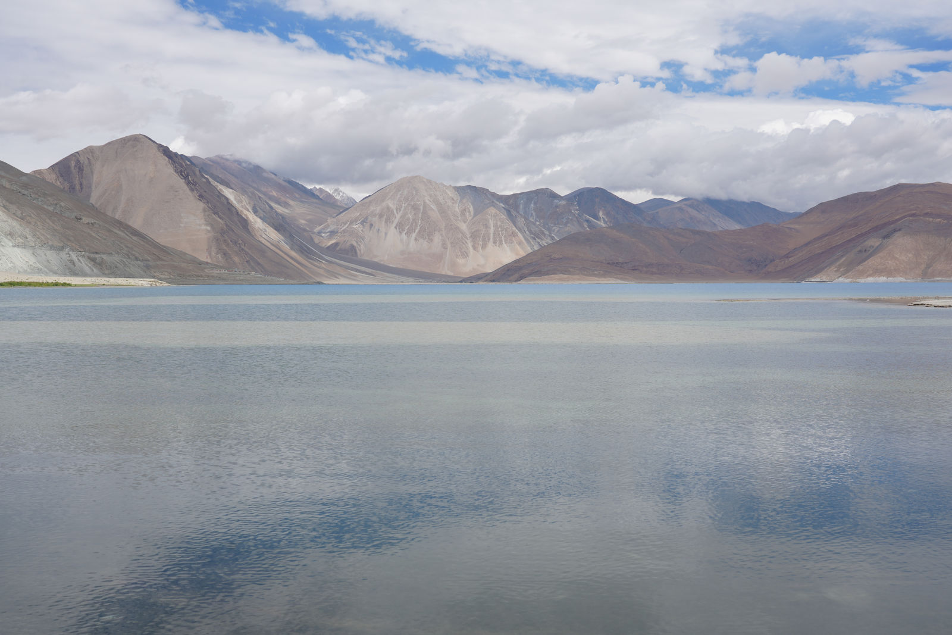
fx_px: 1031
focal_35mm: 39
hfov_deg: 49.5
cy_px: 318
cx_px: 476
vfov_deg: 34.2
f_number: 10
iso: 100
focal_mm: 39
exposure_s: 1/250
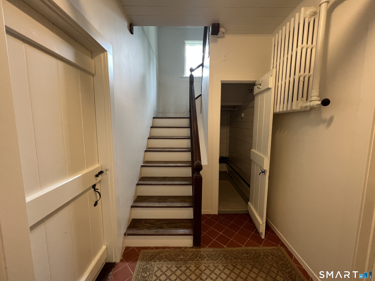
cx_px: 188
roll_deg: +0.2
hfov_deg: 106.2
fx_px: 141
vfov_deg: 89.9
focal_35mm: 13
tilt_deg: -6.8
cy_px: 140
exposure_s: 1/60
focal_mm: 1.57
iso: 200
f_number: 1.8
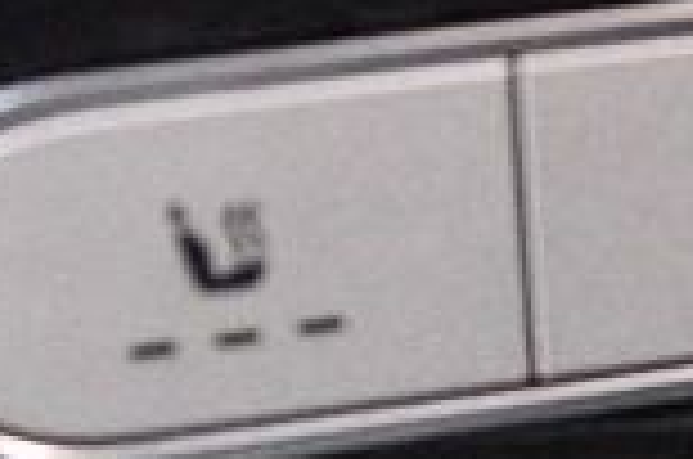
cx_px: 837
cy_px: 549
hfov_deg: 11.2
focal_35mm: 180
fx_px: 3458
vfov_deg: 7.5
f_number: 3.5
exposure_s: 1/100
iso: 3200
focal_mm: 18
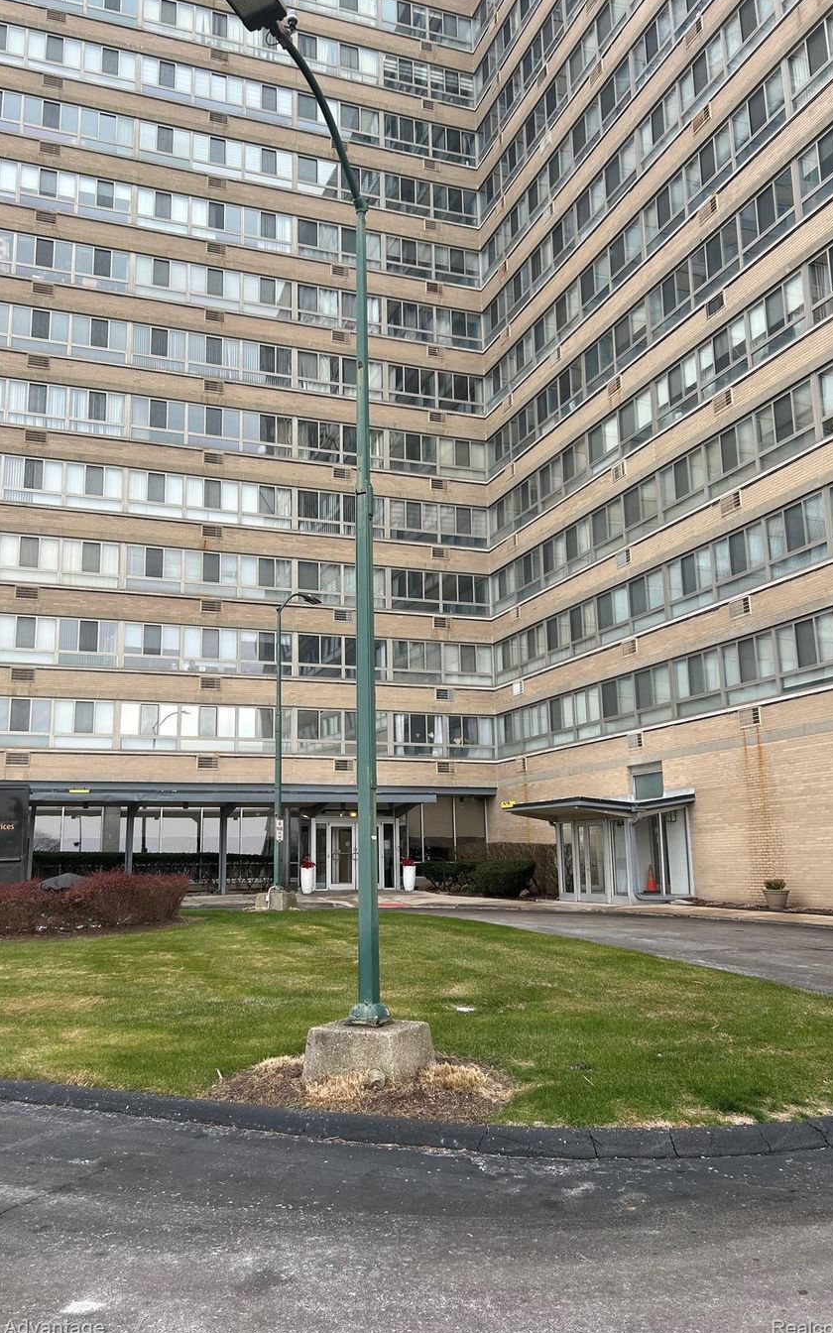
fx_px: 1017
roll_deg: -0.5
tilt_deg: +9.2
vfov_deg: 66.5
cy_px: 666
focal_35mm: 28
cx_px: 363
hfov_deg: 44.4
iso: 50
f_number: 1.5
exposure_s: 1/422
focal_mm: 5.7
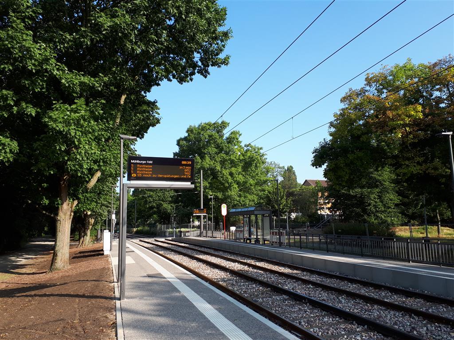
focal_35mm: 27
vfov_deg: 51.4
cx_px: 227
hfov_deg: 65.3
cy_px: 170
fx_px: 354
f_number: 1.9
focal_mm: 3.6
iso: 40
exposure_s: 1/608
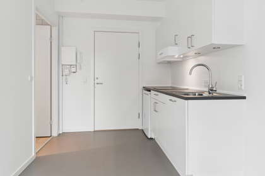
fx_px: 155
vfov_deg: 59.5
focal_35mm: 21
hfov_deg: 81.2
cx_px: 132
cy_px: 88
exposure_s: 1/15
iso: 200
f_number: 8
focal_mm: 14
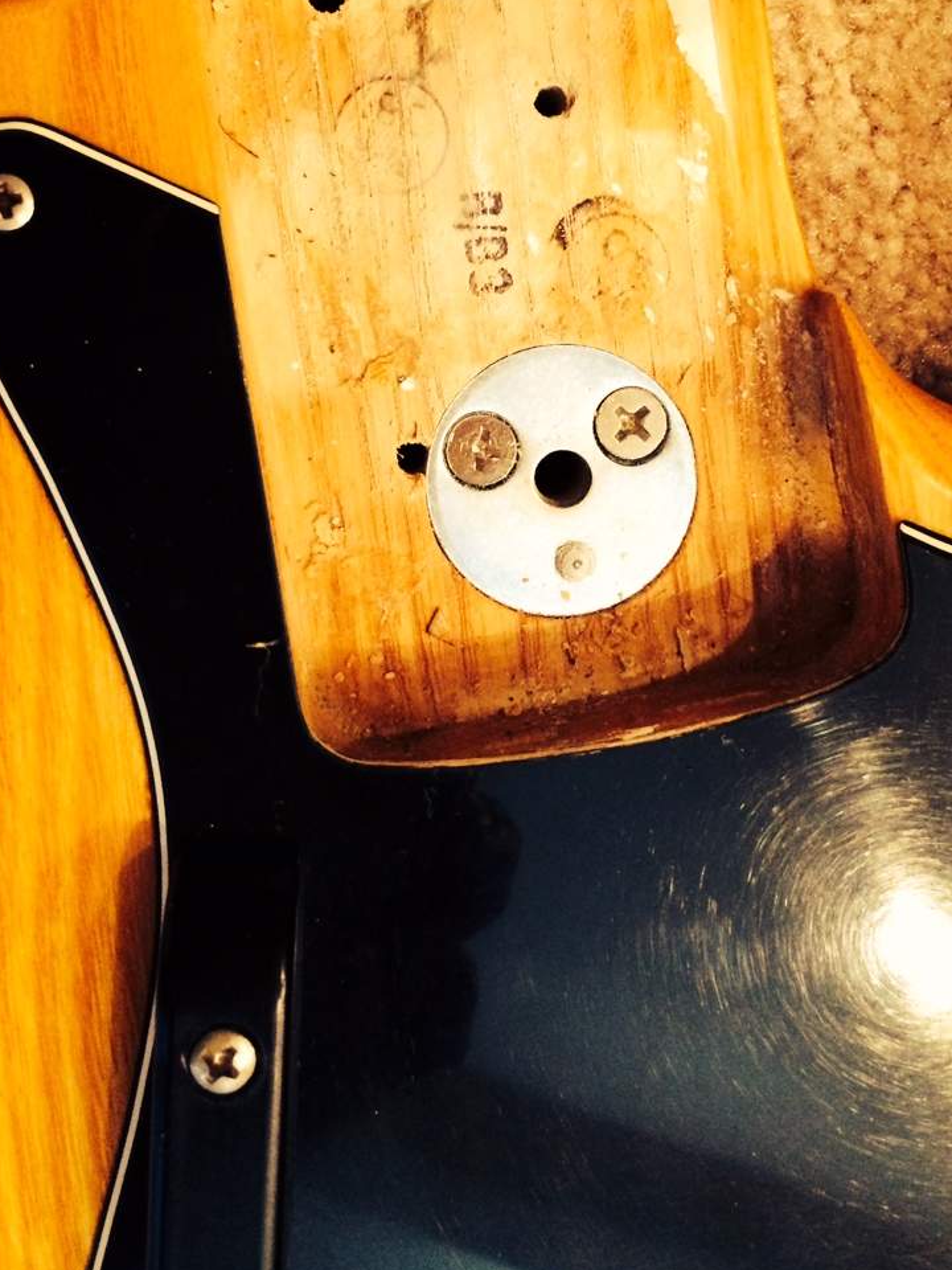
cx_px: 508
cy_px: 441
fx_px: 1467
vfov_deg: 46.2
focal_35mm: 40
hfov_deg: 35.9
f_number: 2.2
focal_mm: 4.12
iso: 320
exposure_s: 1/24
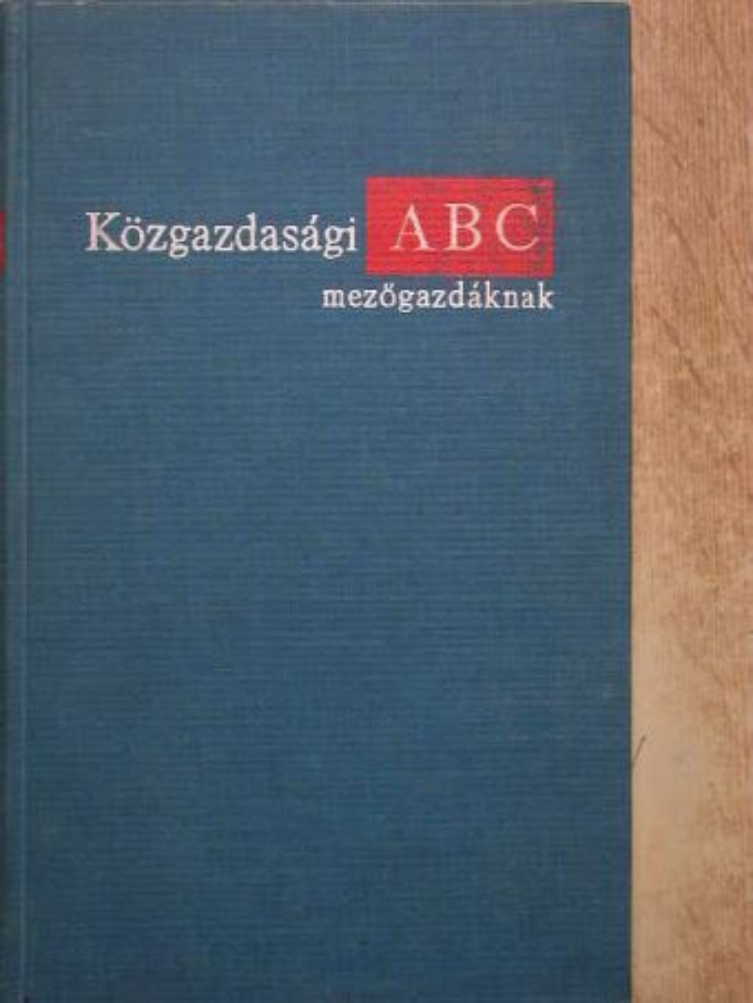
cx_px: 376
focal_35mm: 69
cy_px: 502
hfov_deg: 21.3
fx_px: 2000
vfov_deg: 28.2
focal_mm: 14.4
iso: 100
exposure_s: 1/82.1
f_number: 3.3
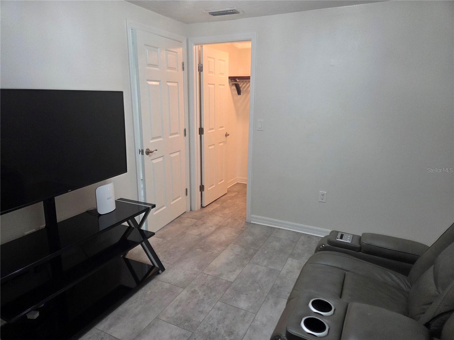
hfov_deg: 73.9
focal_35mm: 23
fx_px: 302
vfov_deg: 58.9
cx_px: 227
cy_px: 170
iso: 400
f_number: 1.8
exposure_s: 1/120
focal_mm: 5.4
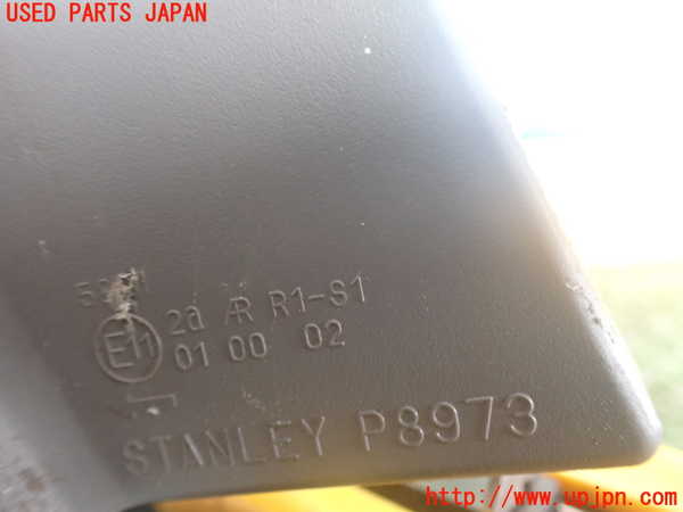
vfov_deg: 46.8
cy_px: 256
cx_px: 342
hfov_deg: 60.0
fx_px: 592
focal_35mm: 30
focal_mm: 5.4
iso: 800
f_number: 2.3
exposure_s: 1/40
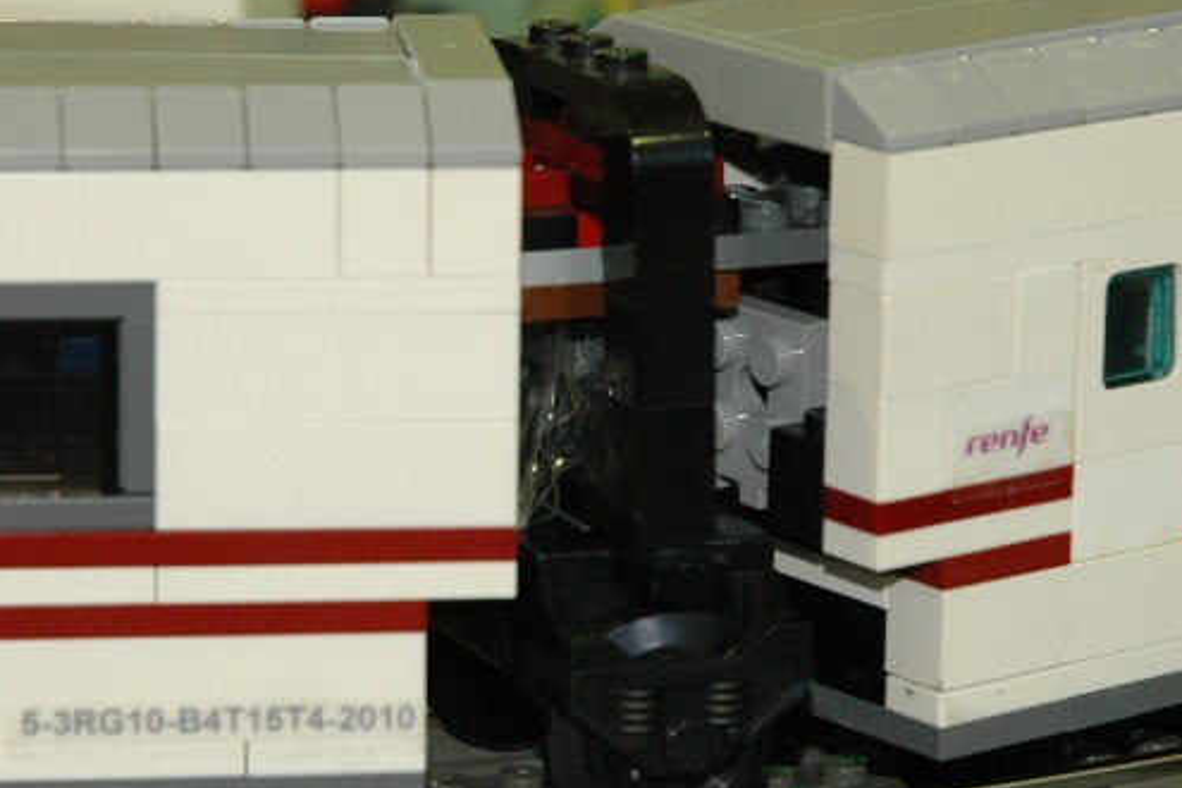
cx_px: 666
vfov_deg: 6.3
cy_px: 441
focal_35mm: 217
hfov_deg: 9.5
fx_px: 7124
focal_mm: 70
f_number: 5.6
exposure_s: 1/25
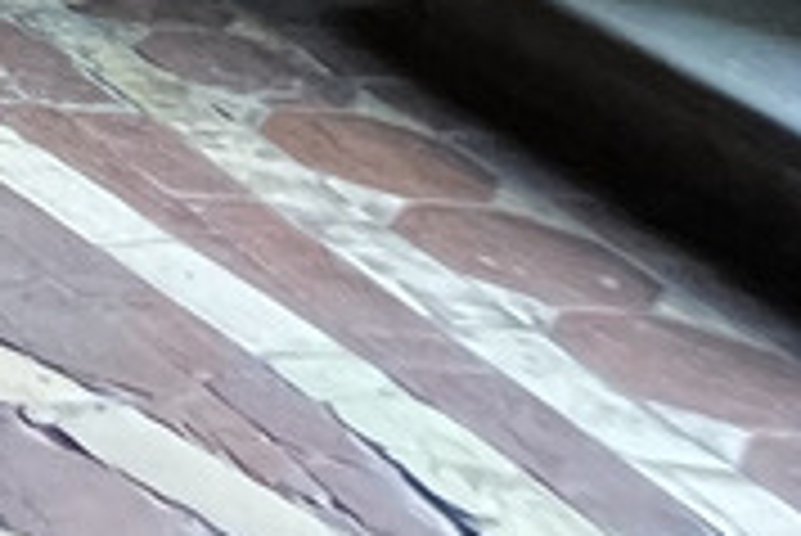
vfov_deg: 10.8
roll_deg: +1.4
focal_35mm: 91
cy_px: -1018
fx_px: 2026
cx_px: -1786
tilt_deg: +0.0
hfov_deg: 10.5
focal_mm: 1.57
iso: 800
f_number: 1.8
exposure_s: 1/50
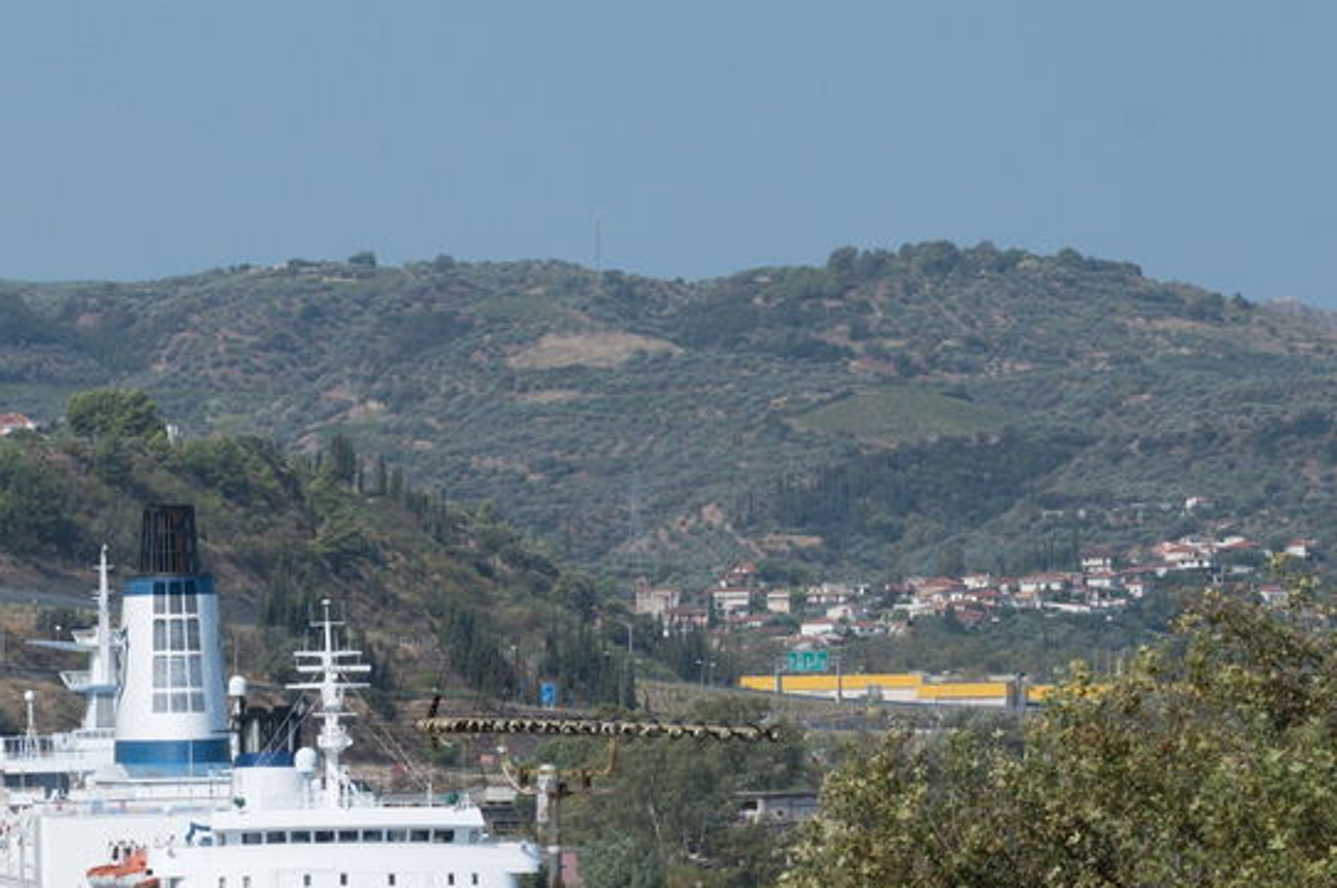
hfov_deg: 8.2
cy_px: 1220
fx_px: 9199
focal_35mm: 248
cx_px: -437
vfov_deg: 5.5
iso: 400
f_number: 9.5
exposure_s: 1/1500
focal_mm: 70
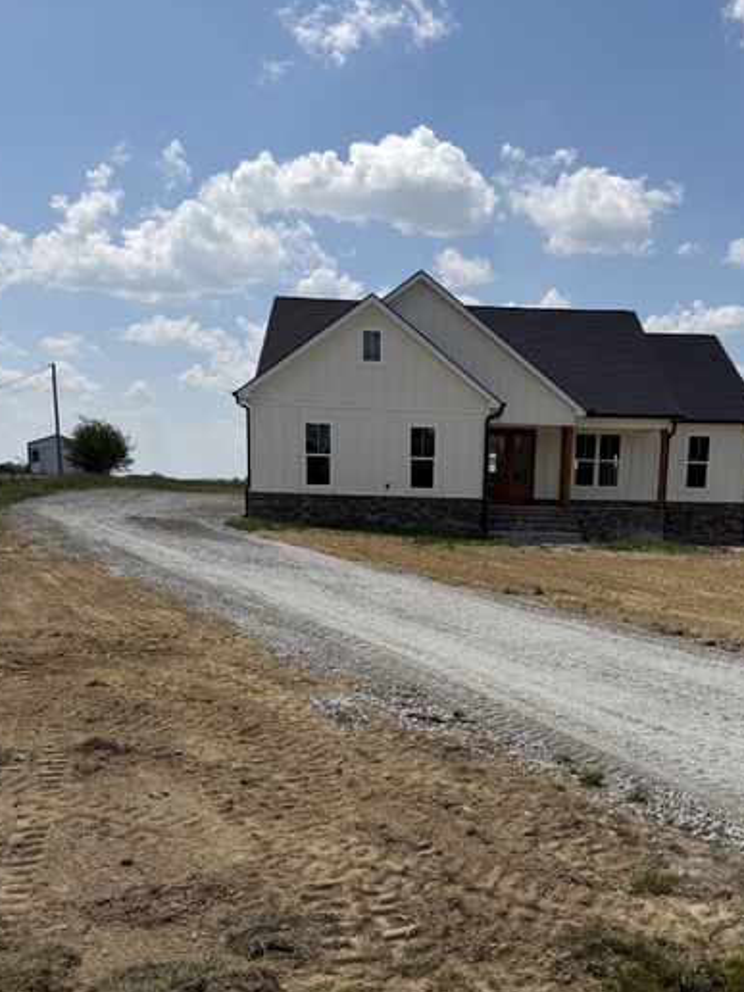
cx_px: 452
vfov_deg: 57.8
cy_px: 603
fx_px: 888
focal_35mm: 31
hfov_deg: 45.2
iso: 80
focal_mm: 6.76
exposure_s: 1/8130
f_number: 1.78
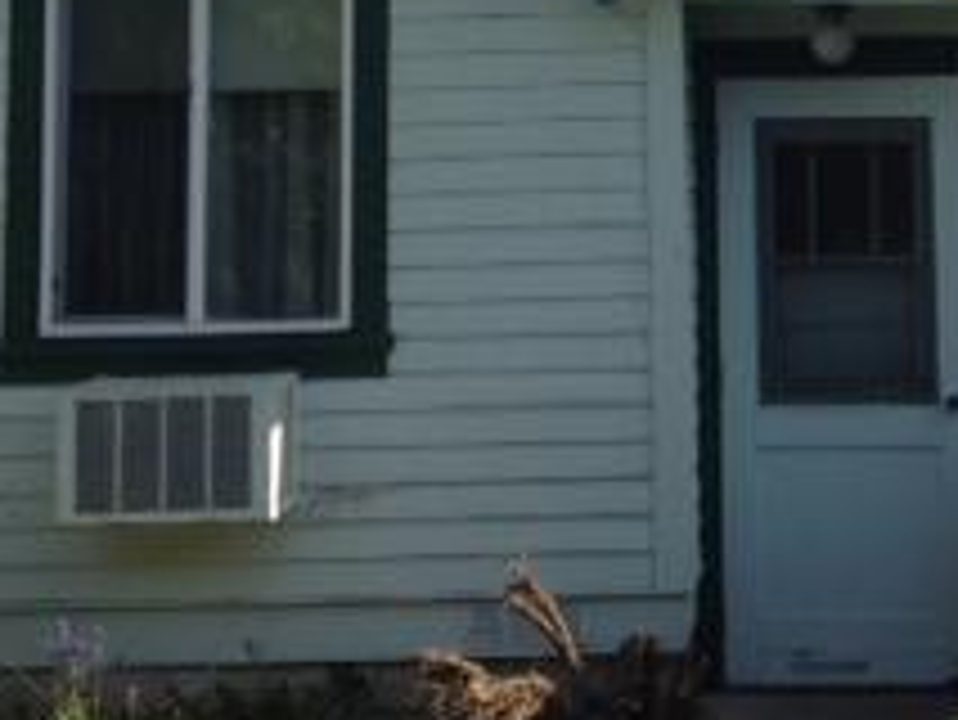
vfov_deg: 13.7
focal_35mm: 105
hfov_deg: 18.5
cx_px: 828
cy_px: -130
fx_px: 2908
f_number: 2.4
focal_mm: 4.28
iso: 50
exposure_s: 1/935
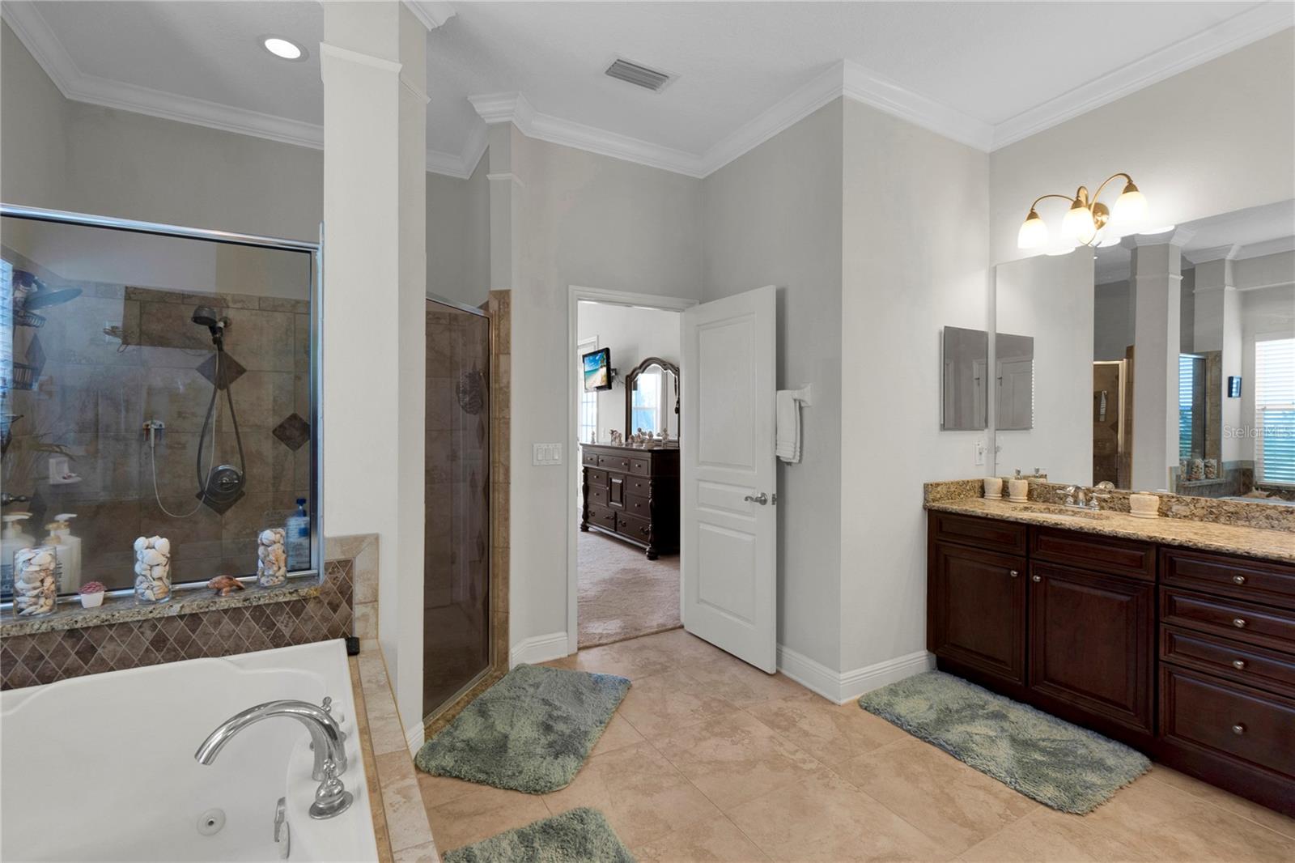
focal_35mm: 15
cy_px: 432
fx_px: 539
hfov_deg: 100.4
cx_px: 648
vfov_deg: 77.3
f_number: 8
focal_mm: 10
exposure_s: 1/6
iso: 100
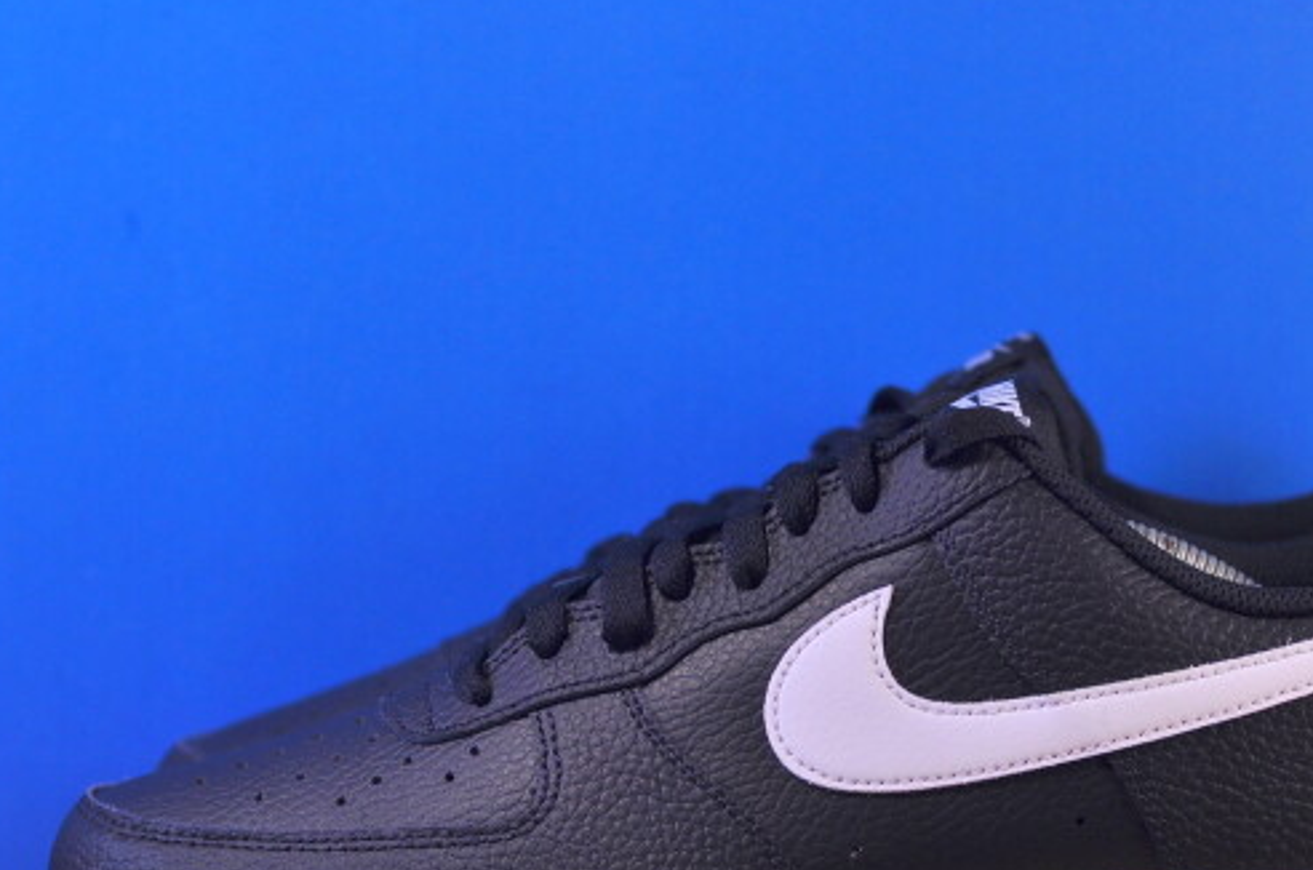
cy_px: 546
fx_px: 4441
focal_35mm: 122
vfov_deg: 11.2
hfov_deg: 16.8
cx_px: 782
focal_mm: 50
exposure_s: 1/250
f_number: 3.2
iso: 250
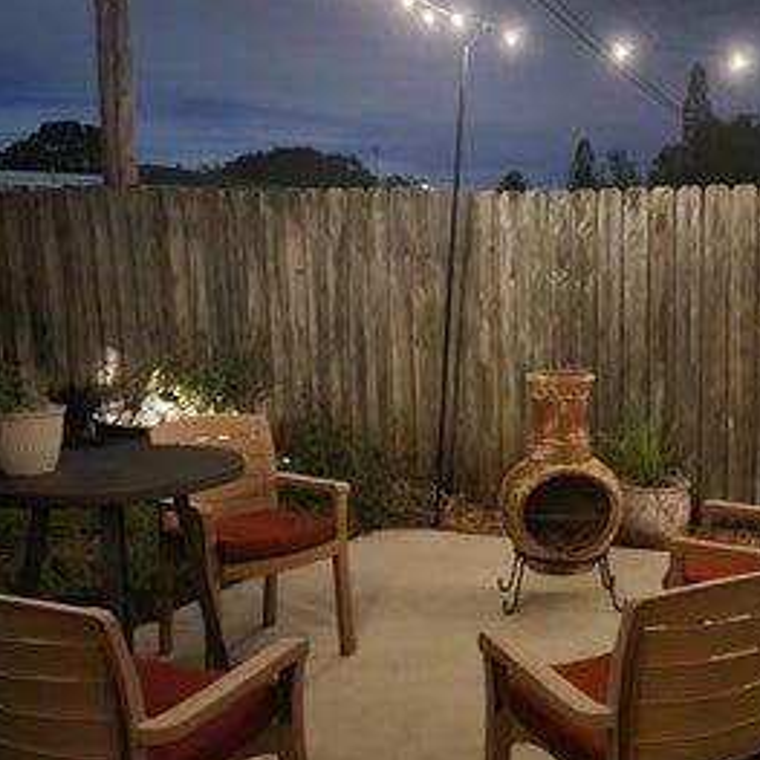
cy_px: 405
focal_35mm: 42
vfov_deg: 40.0
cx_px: 511
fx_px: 1043
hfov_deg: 39.5
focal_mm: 5.4
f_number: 1.8
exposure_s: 1/7
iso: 3200
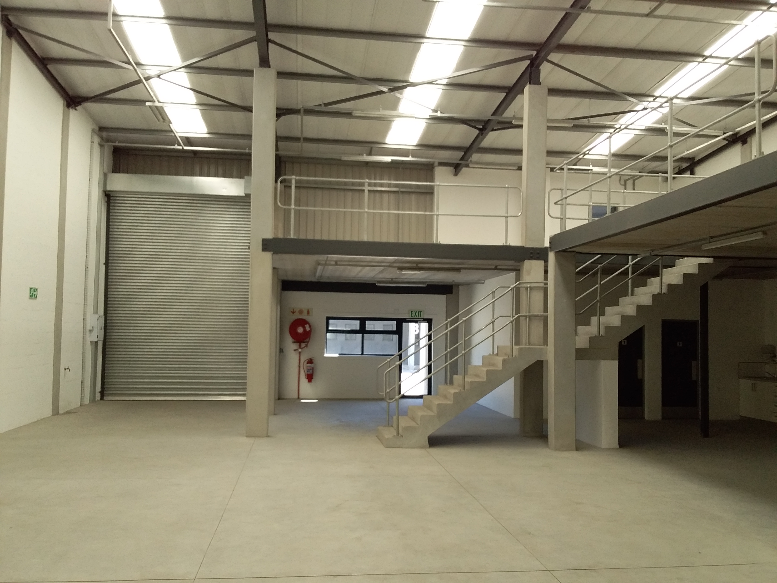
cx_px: 388
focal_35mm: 31
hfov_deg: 58.4
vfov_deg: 45.4
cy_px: 292
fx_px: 696
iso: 40
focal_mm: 3.3
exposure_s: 1/100
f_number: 2.2
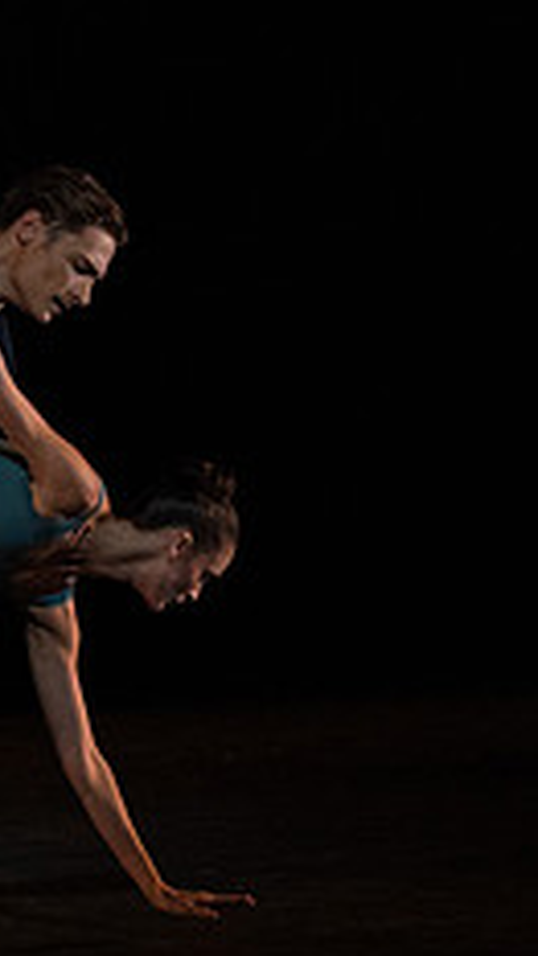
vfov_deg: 2.6
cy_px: 425
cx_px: -357
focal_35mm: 845
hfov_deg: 1.4
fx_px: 21438
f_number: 5.6
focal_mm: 324
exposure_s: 1/320
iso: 8000
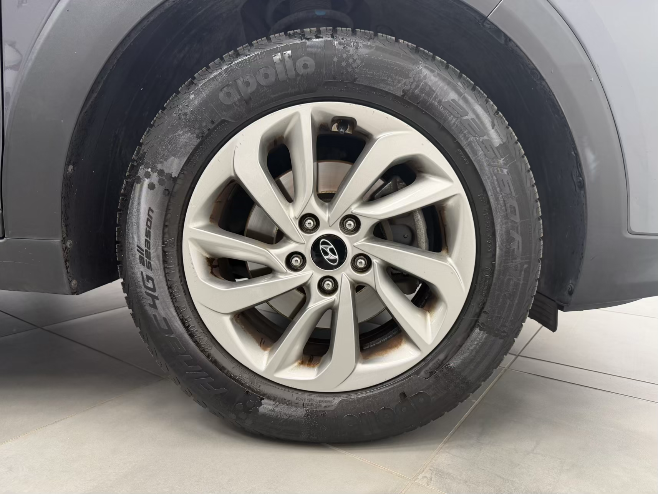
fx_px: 456
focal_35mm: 24
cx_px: 329
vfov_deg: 56.8
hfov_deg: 71.6
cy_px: 247
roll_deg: -0.3
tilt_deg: -10.3
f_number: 1.78
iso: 160
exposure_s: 1/50
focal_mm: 6.76
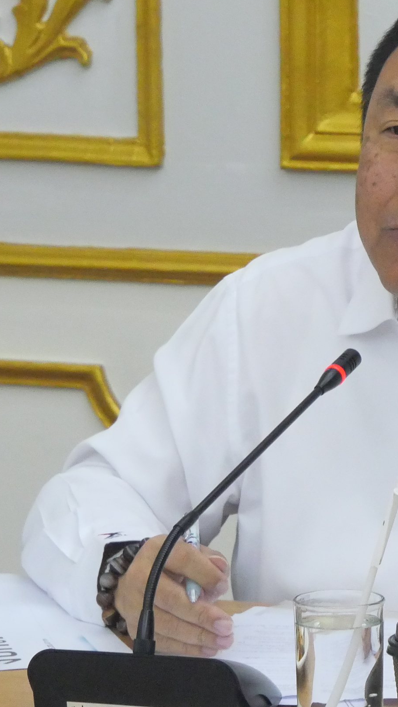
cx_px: 458
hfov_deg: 4.1
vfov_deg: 7.2
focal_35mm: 299
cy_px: 263
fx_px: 5609
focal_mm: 60
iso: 3200
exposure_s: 1/50
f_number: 5.6
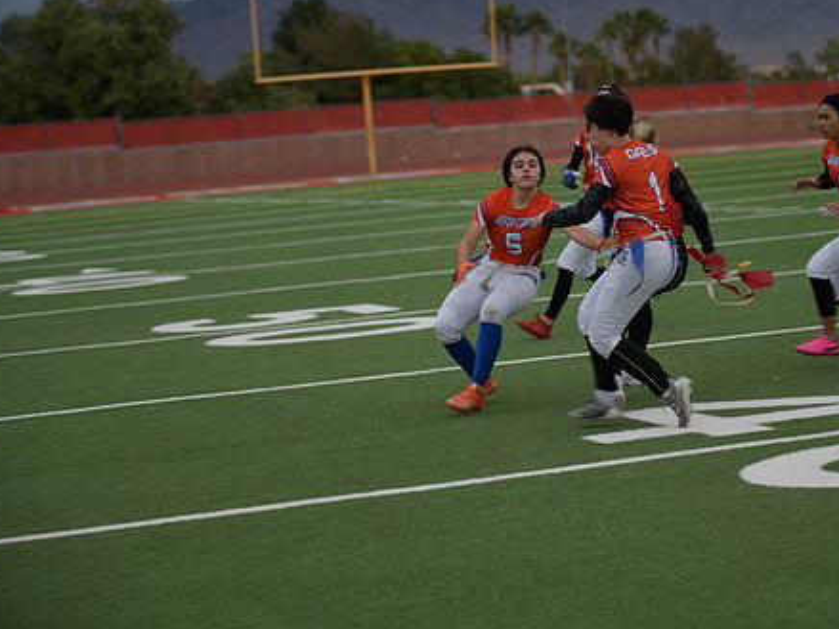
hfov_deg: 18.2
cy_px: 267
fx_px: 2617
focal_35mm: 108
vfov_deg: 13.7
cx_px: 526
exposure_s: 1/200
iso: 160
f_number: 2.8
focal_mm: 85
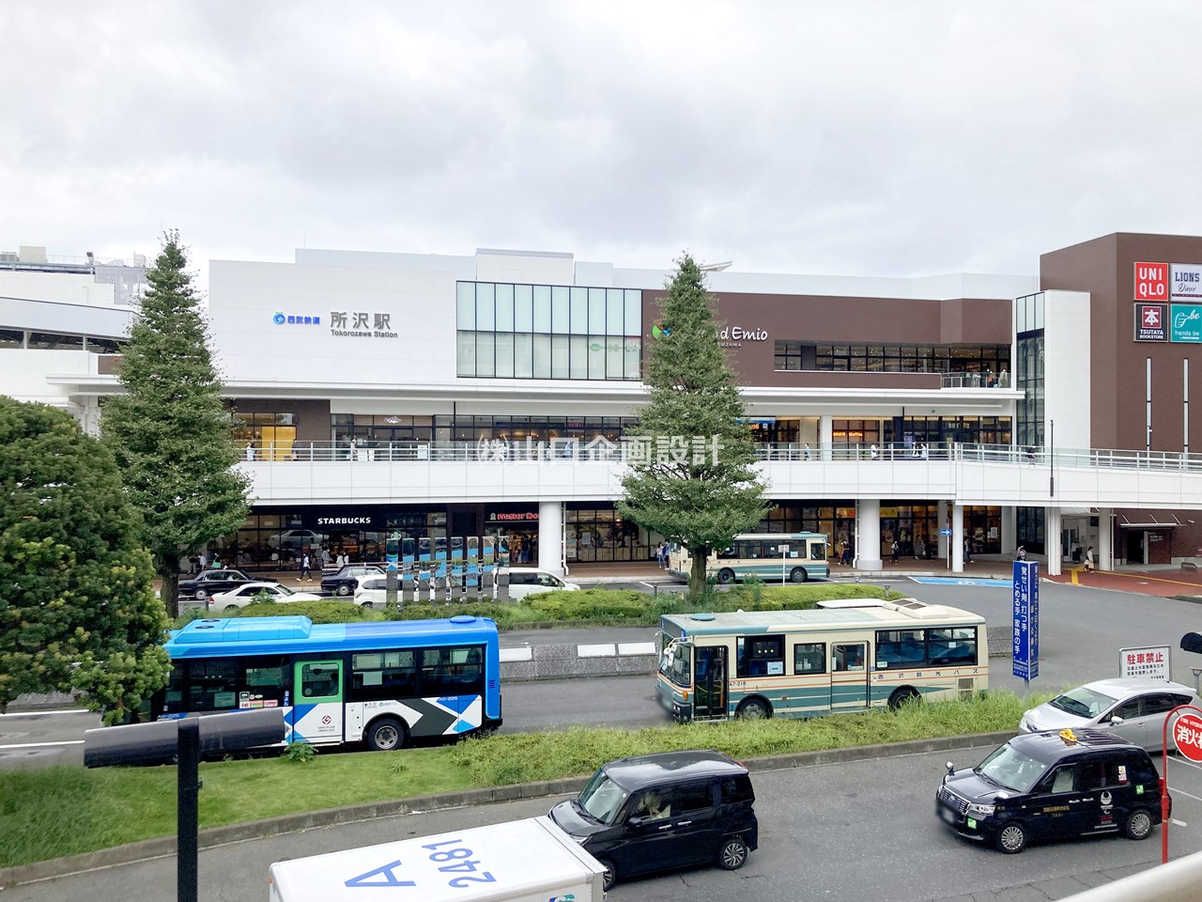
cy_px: 451
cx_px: 601
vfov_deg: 49.7
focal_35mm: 28
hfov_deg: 63.4
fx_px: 972
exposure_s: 1/1567
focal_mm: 3.99
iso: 20
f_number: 1.8
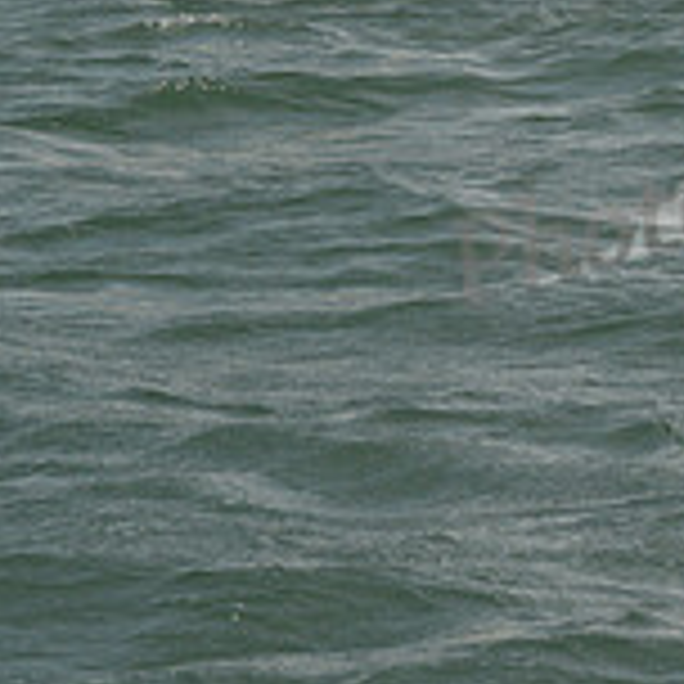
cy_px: -436
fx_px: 6662
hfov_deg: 5.9
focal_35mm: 298
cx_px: 218
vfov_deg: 5.8
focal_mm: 92
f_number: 13
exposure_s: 1/800
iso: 320
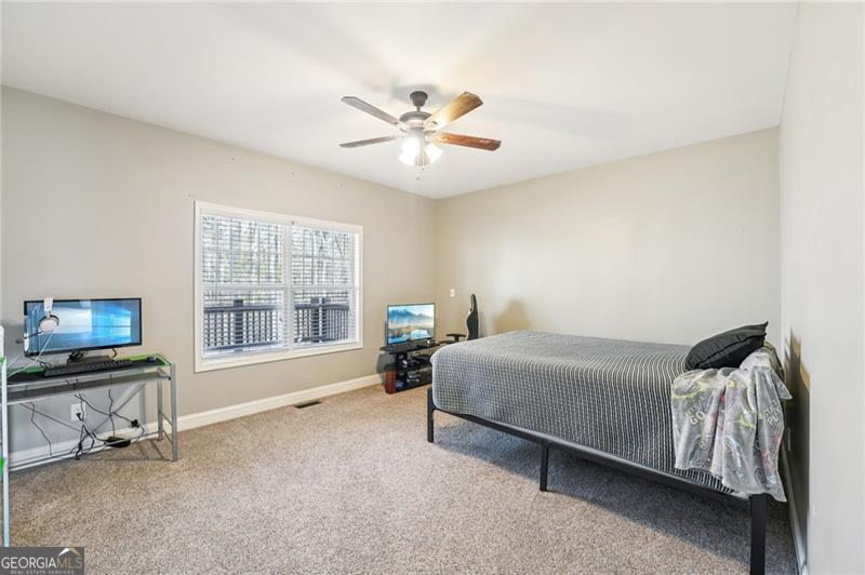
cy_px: 288
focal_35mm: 14
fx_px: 336
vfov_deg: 81.1
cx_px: 432
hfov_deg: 104.3
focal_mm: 14
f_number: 8
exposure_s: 1/5
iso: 320
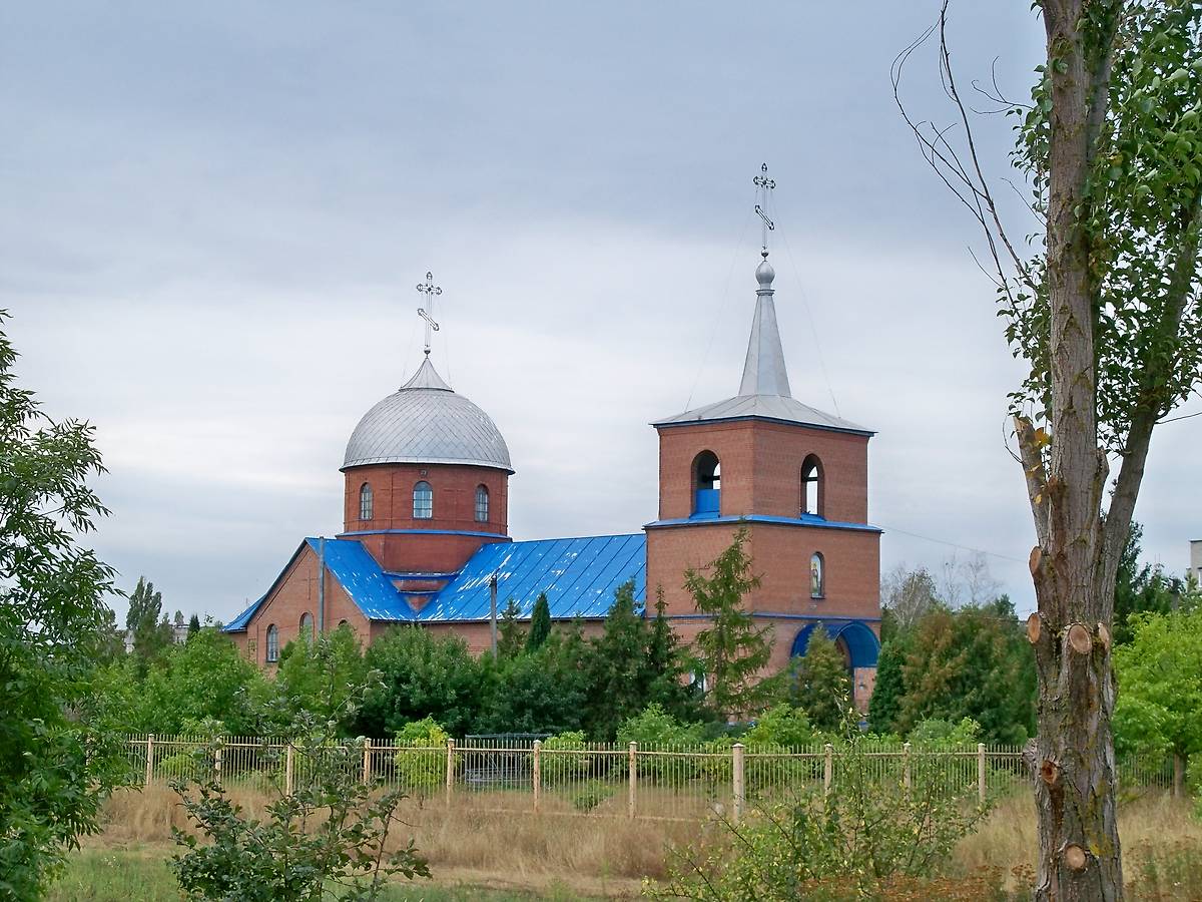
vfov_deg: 21.0
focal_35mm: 70
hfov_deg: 27.8
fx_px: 2431
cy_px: 451
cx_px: 601
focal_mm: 12.3
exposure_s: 1/250
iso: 80
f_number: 4.1
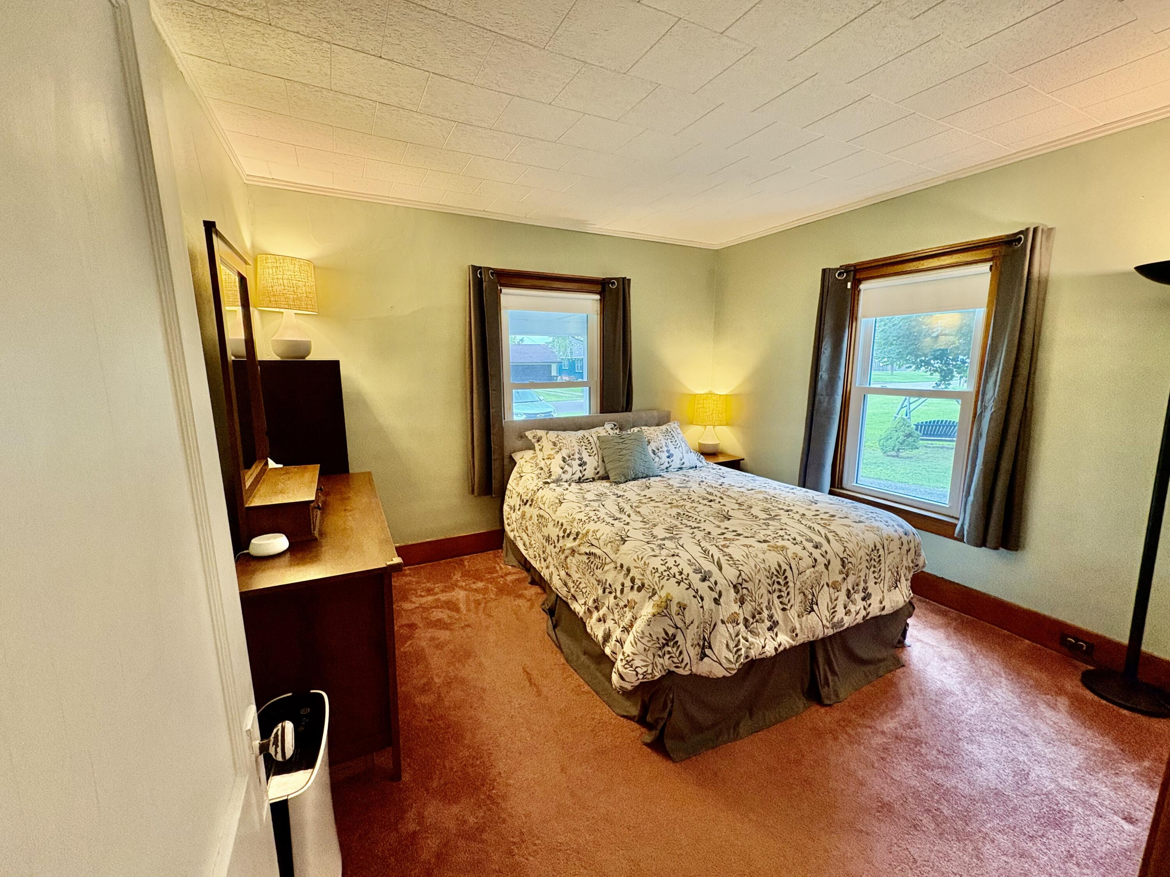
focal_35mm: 14
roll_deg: +0.6
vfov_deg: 85.7
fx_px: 473
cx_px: 585
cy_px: 438
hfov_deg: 102.1
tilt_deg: -8.9
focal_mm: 2.22
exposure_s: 1/60
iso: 400
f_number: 2.2
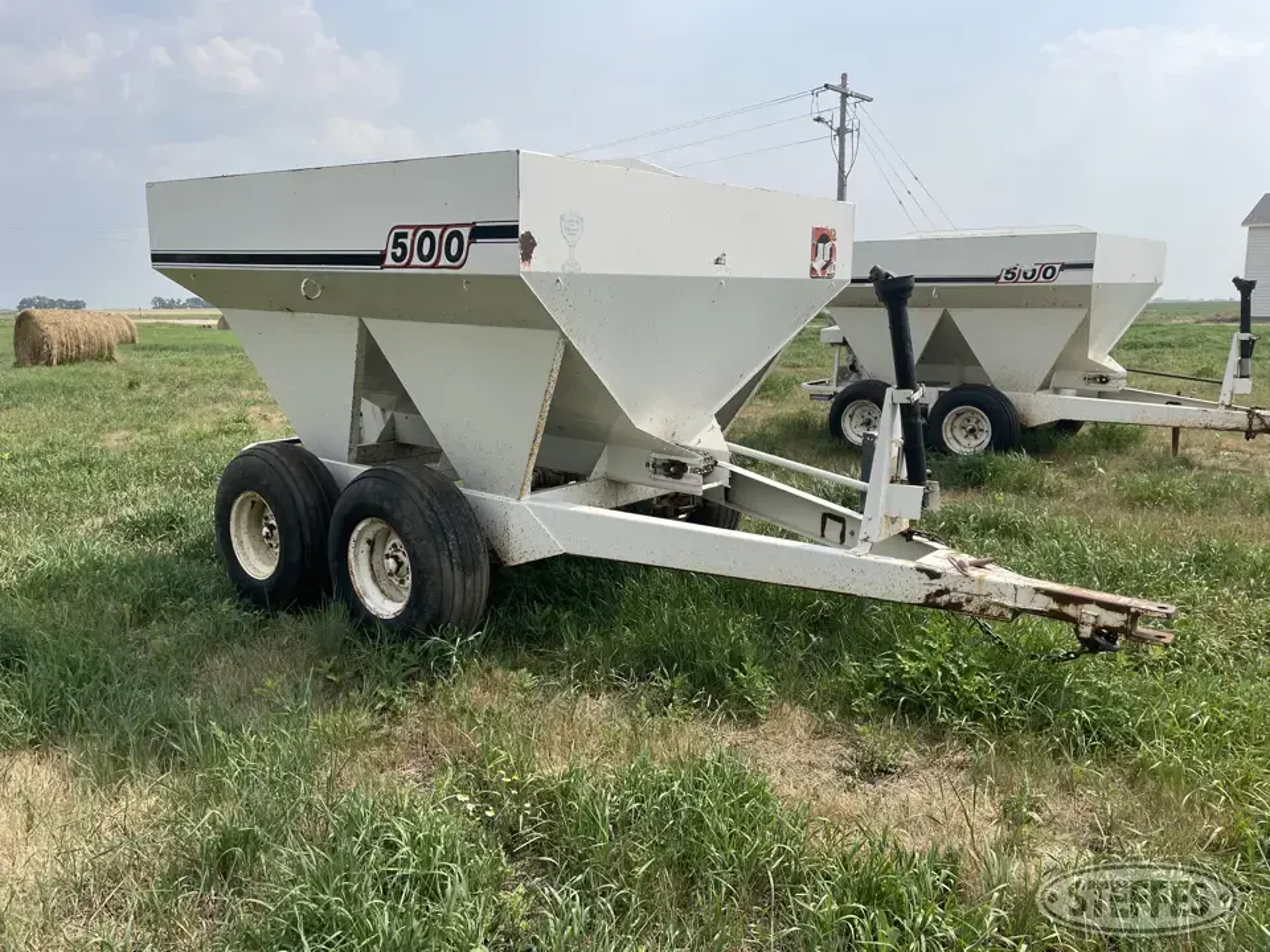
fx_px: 954
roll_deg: -0.2
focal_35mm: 26
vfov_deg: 53.1
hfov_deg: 67.3
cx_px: 635
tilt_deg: -10.8
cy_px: 476
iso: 32
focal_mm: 4.2
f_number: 1.6
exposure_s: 1/4132
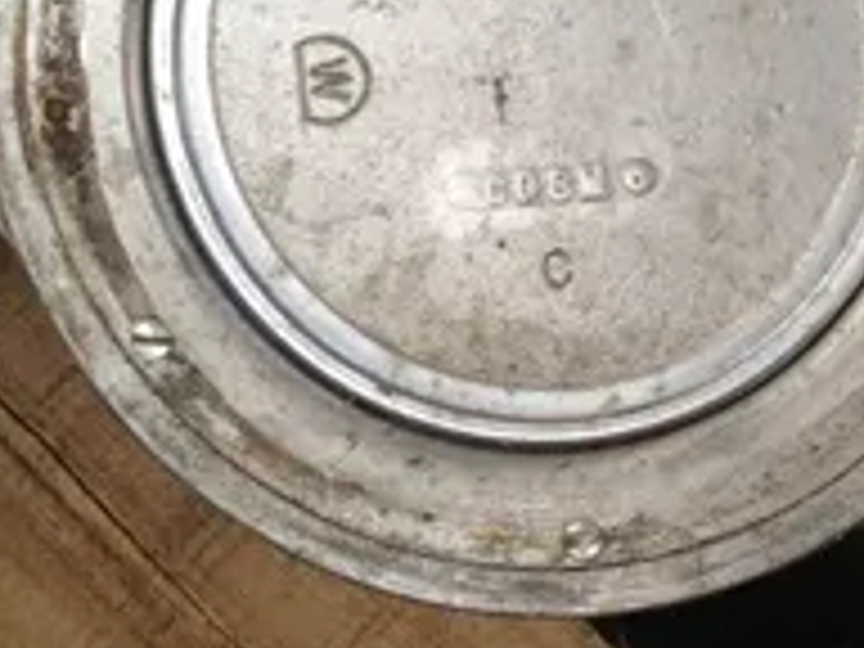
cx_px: 724
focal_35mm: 73
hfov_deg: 26.1
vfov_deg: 19.8
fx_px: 1822
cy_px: 86
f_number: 2.4
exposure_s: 1/20
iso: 50
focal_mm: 4.28
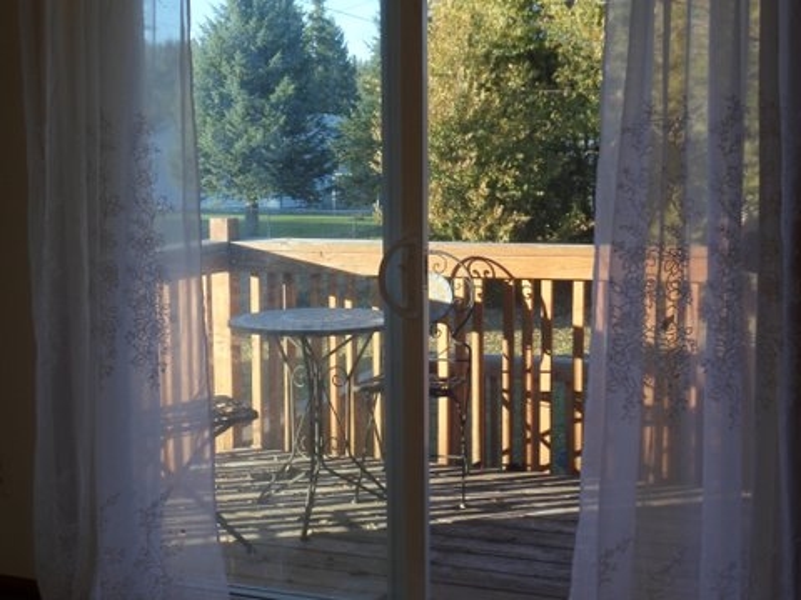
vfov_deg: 28.0
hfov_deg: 36.8
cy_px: 300
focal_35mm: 52
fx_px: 1203
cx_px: 400
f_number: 4.3
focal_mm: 8.1
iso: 80
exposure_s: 1/60
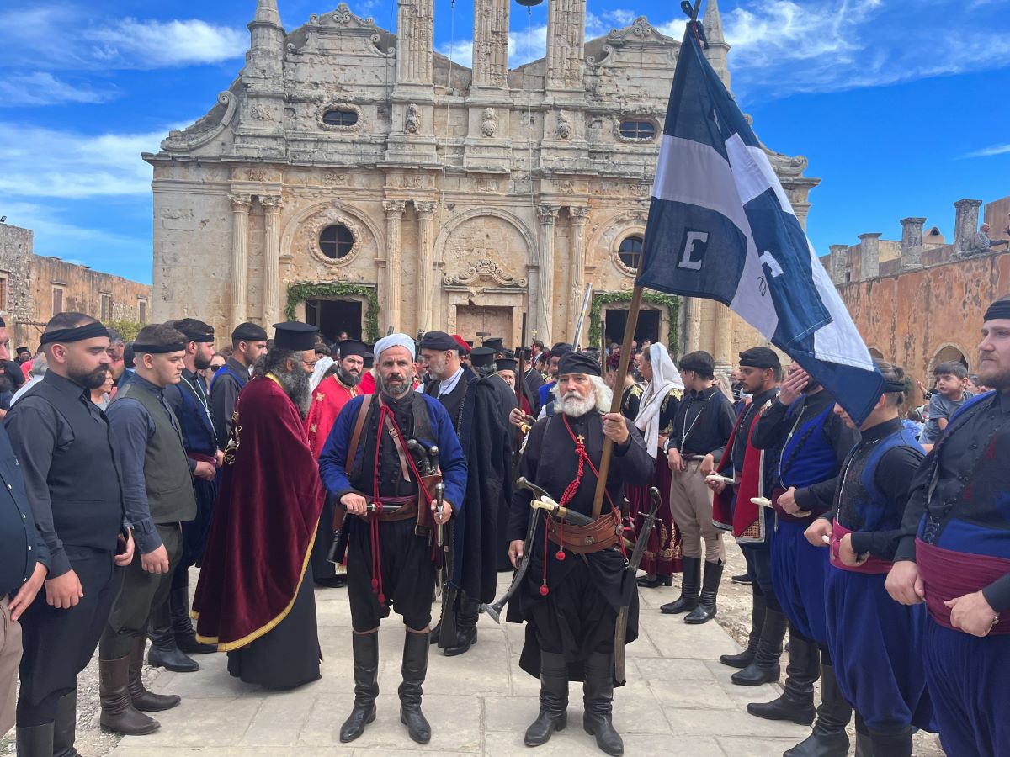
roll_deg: -1.3
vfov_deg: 53.1
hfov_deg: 67.3
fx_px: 759
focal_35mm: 26
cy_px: 378
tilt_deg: -1.2
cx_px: 505
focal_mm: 5.1
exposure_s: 1/935
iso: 50
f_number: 1.6
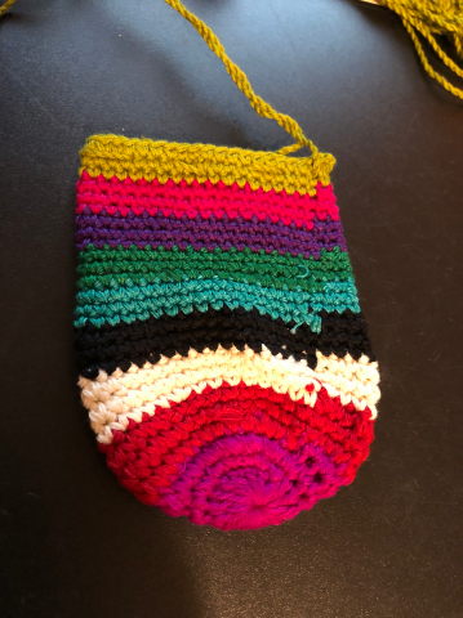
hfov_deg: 49.7
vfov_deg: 63.5
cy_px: 309
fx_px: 500
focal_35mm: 28
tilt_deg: -65.4
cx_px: 232
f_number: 1.8
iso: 100
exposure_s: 1/4
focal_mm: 3.99
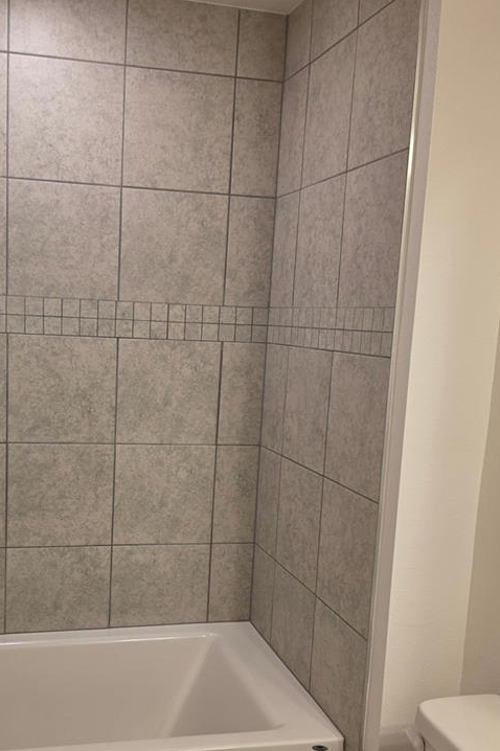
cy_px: 461
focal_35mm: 40
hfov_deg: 33.0
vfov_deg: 48.1
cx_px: 158
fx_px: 834
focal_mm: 6.5
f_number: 1.4
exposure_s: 1/120
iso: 80
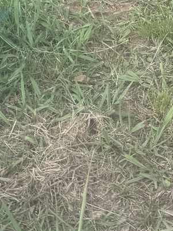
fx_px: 927
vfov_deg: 10.7
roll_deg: -0.6
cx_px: 55
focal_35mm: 139
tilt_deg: -11.8
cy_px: -421
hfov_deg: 10.6
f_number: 1.78
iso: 80
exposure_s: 1/381
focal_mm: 6.76
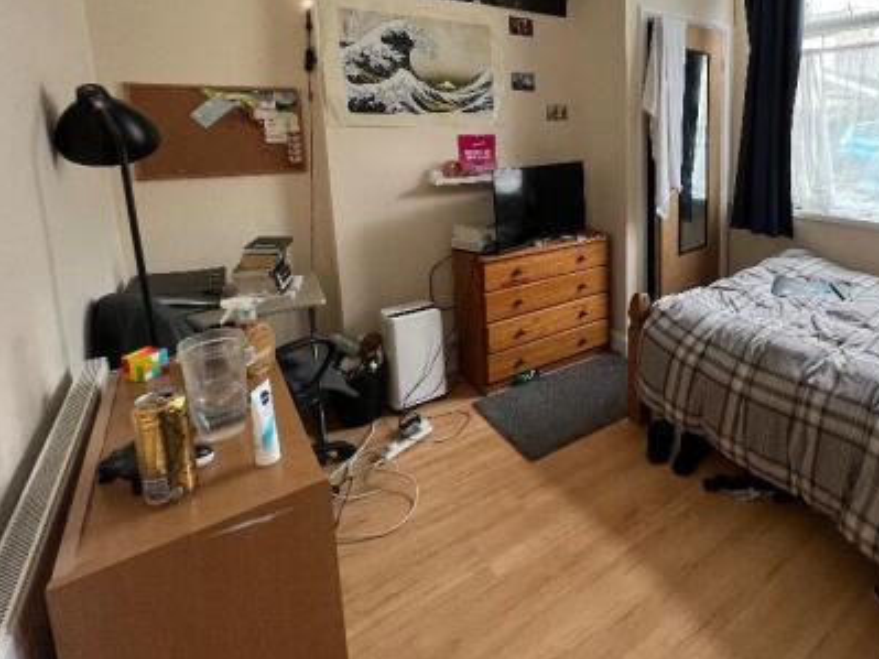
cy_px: 193
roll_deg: +0.4
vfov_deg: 65.8
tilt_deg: -8.5
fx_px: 482
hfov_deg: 79.6
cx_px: 636
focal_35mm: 19
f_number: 1.8
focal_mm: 1.57
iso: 250
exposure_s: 1/100
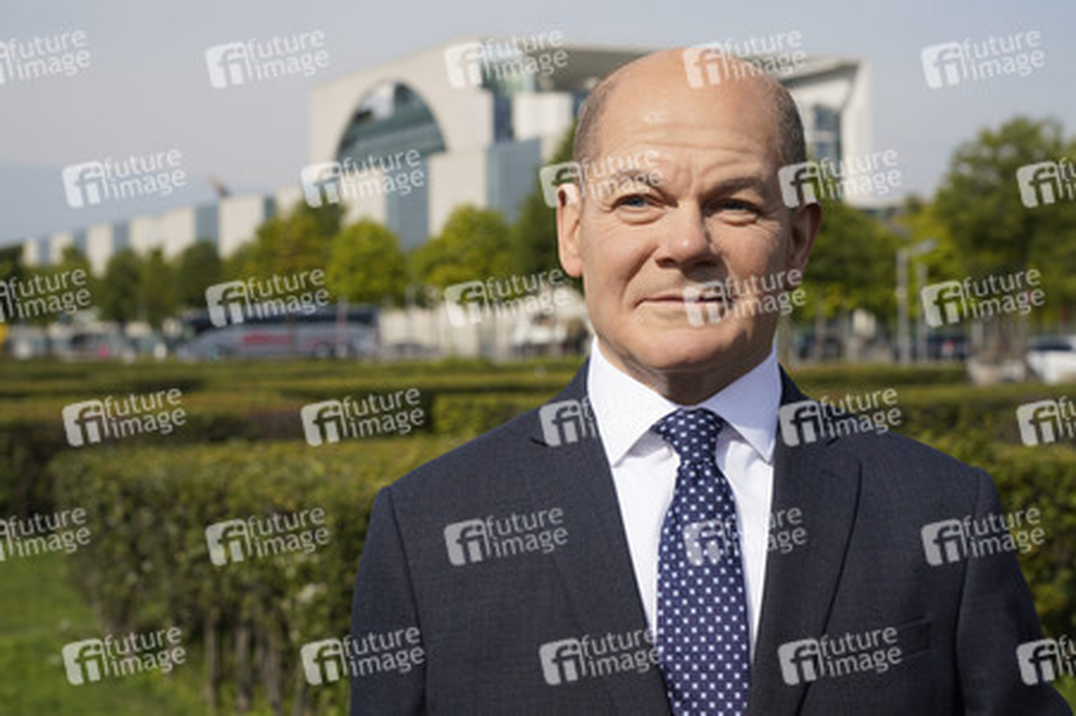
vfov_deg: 22.2
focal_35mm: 61
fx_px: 1822
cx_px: 538
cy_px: 358
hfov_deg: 32.9
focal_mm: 61
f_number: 7.1
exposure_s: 1/500
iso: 100
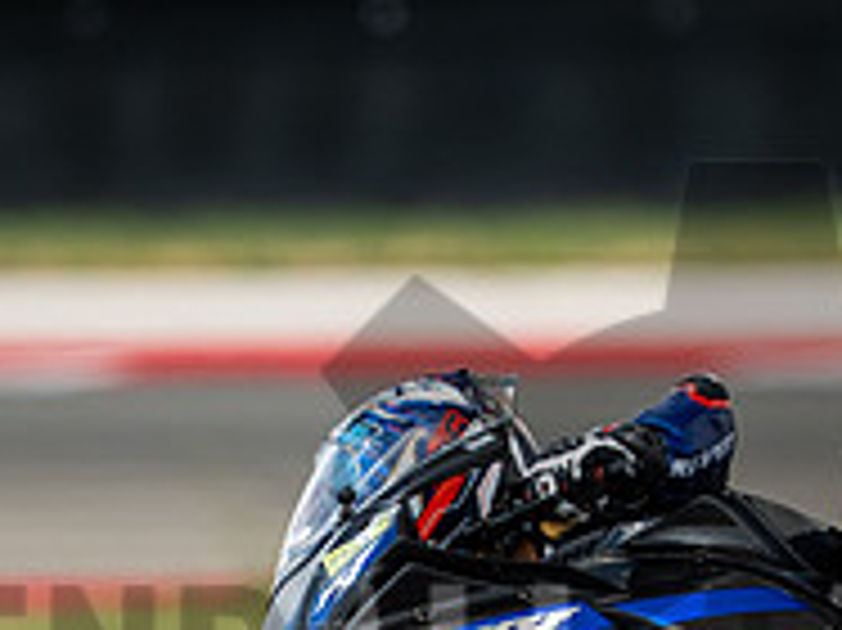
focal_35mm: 1254
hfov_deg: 1.6
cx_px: 756
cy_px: 713
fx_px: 30483
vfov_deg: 1.2
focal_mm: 280
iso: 250
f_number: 2.8
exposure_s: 1/1600
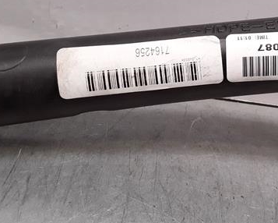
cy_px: 73
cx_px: 228
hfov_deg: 36.5
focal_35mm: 49
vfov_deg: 30.6
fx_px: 403
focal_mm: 2.91
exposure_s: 1/100
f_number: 1.9
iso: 64
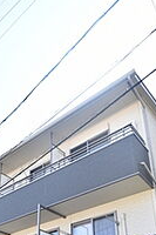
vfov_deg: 46.6
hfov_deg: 36.0
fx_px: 234
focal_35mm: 36
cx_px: 40
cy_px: 222
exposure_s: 1/125
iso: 100
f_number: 5.6
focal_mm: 10
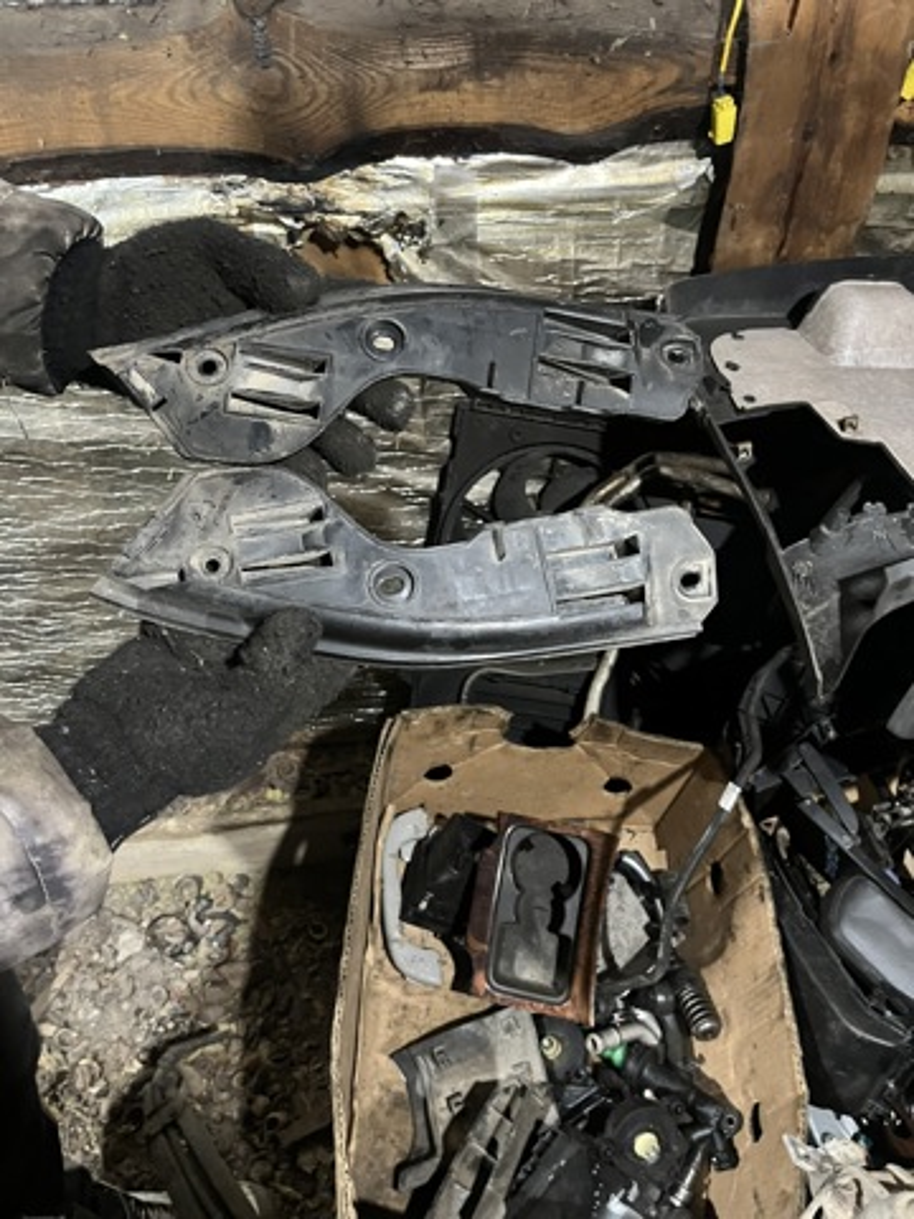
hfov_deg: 53.1
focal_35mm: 26
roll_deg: +1.3
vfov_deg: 67.3
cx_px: 457
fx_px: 915
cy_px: 610
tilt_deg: -42.3
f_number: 1.6
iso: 640
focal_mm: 5.1
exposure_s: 1/30
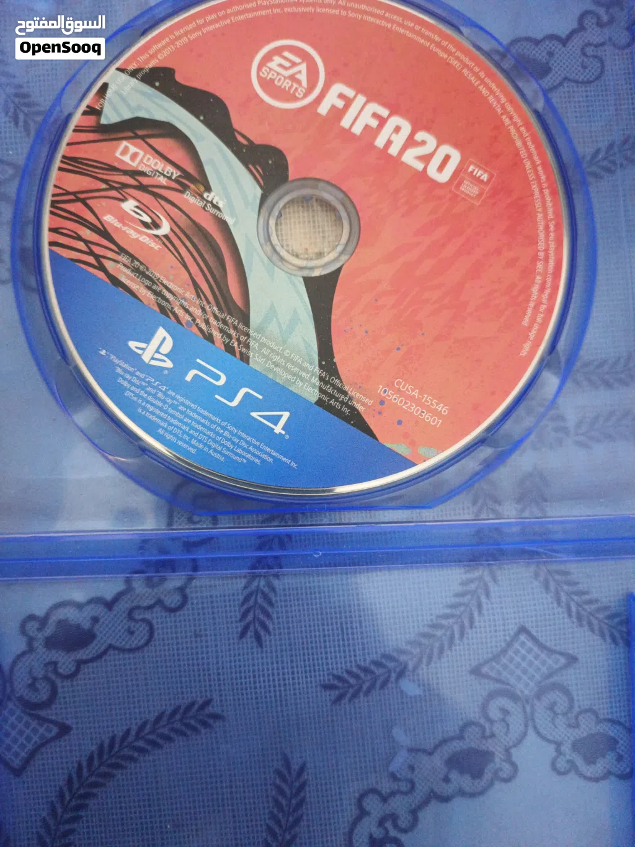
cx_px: 318
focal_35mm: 23
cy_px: 424
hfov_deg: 58.9
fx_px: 562
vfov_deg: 73.9
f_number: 1.8
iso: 6613
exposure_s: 1/25
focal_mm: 5.89
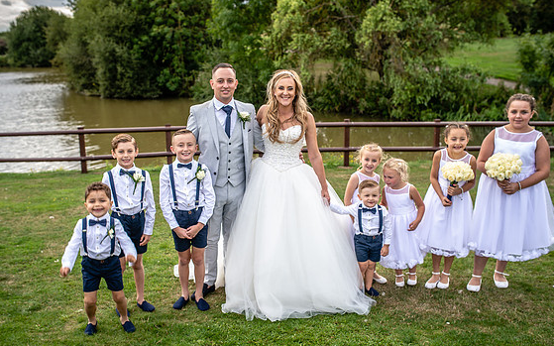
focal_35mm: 37
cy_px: 189
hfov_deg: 52.8
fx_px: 558
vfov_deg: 34.4
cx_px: 270
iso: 100
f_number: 4
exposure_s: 1/200
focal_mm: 35
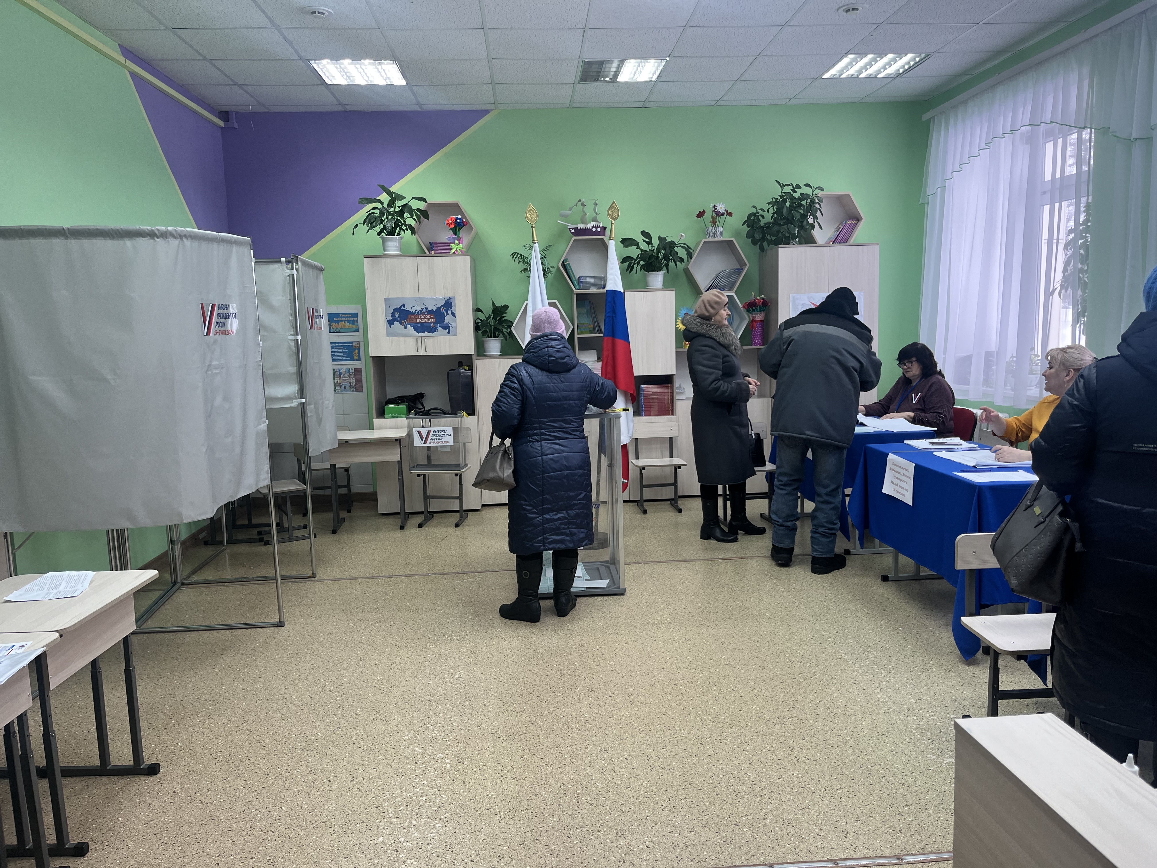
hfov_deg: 67.3
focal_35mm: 26
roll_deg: +2.3
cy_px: 434
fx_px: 869
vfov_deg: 53.1
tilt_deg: -8.4
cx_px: 578
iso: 80
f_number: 1.6
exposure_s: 1/100
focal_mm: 5.1
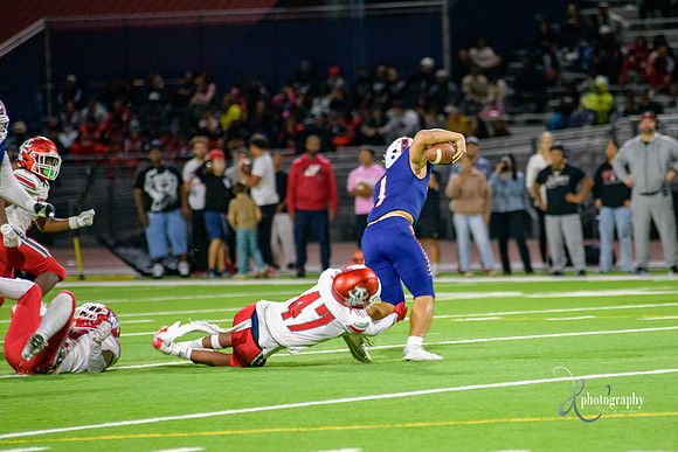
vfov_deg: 4.7
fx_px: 5542
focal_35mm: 294
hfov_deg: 7.0
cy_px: 241
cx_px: 439
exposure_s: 1/320
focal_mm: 200
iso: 2000
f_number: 2.8
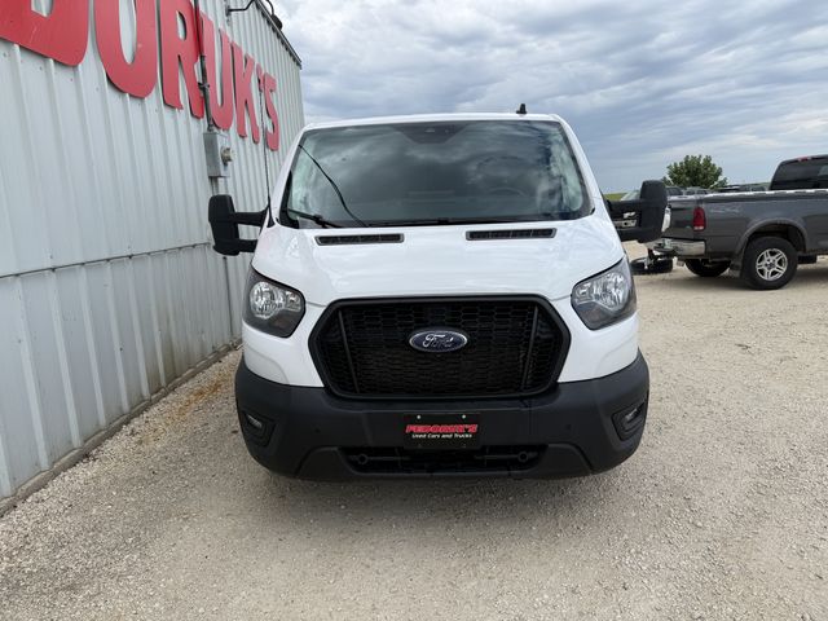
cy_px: 310
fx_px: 574
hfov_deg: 71.6
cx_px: 414
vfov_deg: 56.8
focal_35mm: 24
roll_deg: +4.5
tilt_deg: -10.2
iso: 80
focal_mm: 6.76
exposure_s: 1/3279
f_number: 1.78
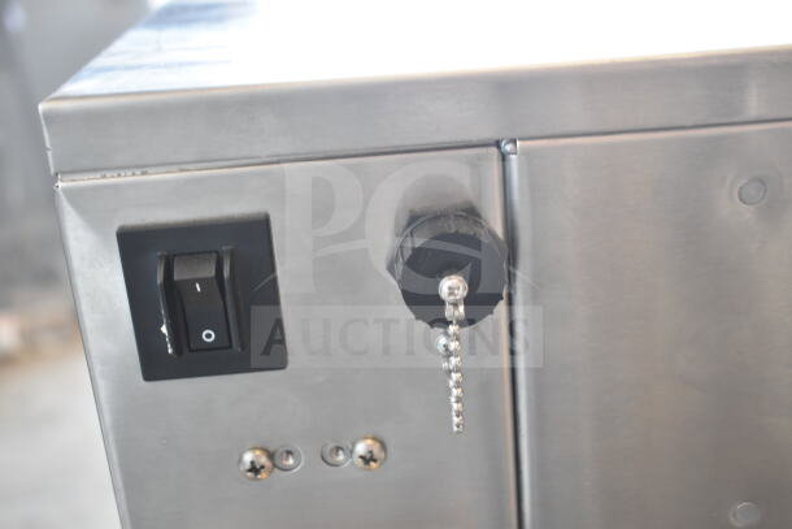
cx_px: 396
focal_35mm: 48
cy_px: 264
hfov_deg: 41.1
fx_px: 1056
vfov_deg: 28.1
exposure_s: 1/80
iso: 1600
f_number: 4.5
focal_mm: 32
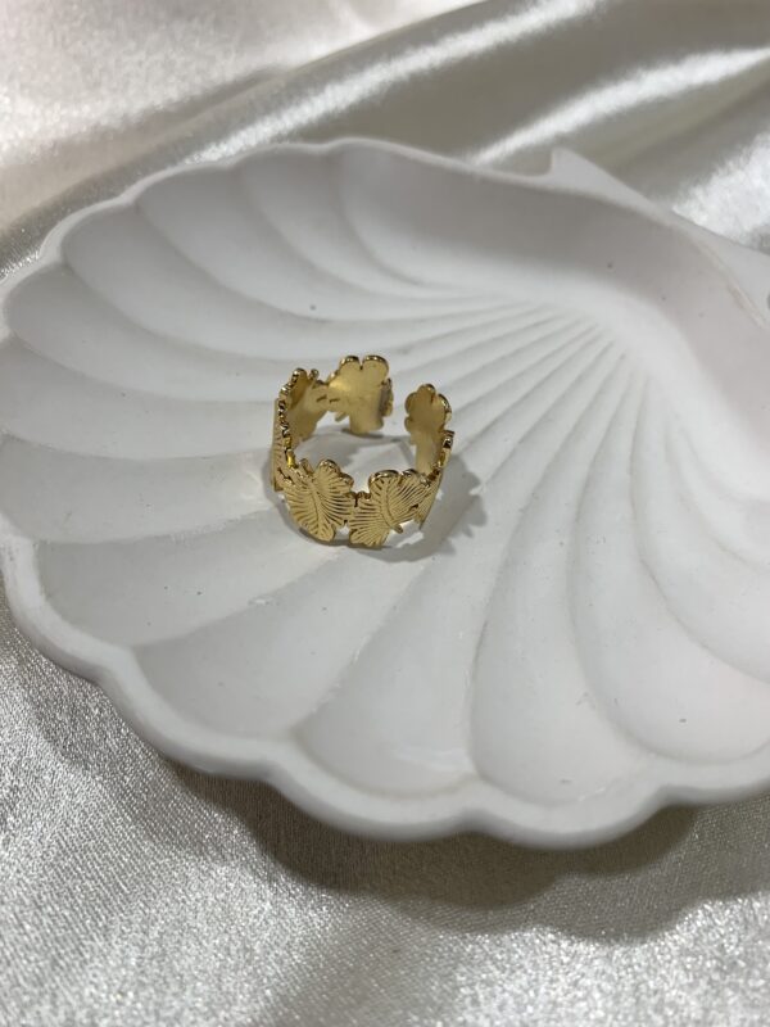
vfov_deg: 67.3
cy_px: 514
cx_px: 385
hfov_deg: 53.1
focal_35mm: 26
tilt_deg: -53.6
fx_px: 771
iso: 100
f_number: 1.8
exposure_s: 1/100
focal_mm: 4.25
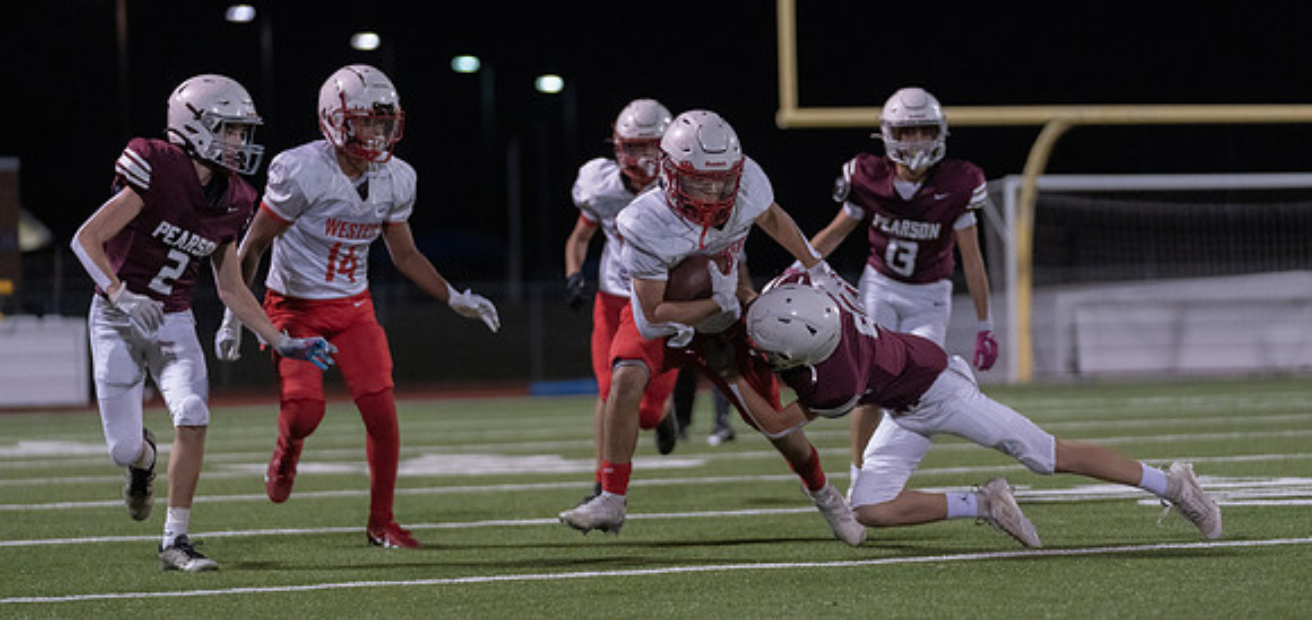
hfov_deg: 13.4
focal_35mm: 166
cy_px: 252
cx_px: 660
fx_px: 5575
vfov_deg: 6.4
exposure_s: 1/1000
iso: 5000
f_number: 2.8
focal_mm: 147
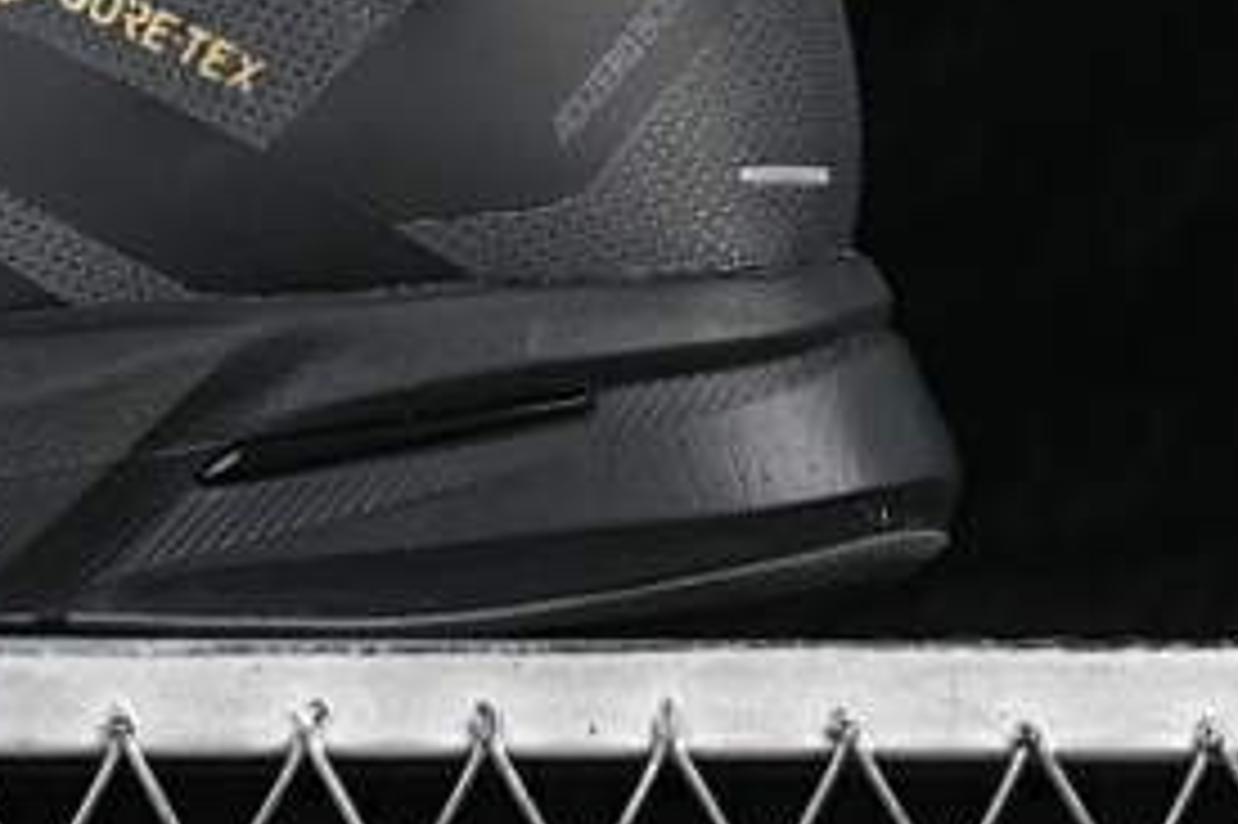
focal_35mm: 199
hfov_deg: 10.2
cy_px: -45
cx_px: -149
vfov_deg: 6.9
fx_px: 6839
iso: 160
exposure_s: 1/50
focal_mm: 50
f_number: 6.3
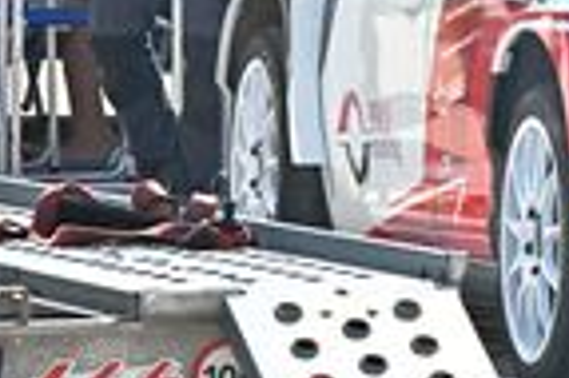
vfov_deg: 2.2
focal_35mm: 630
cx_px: 668
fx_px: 9946
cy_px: -84
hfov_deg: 3.3
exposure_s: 1/500
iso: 1600
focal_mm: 200
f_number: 16
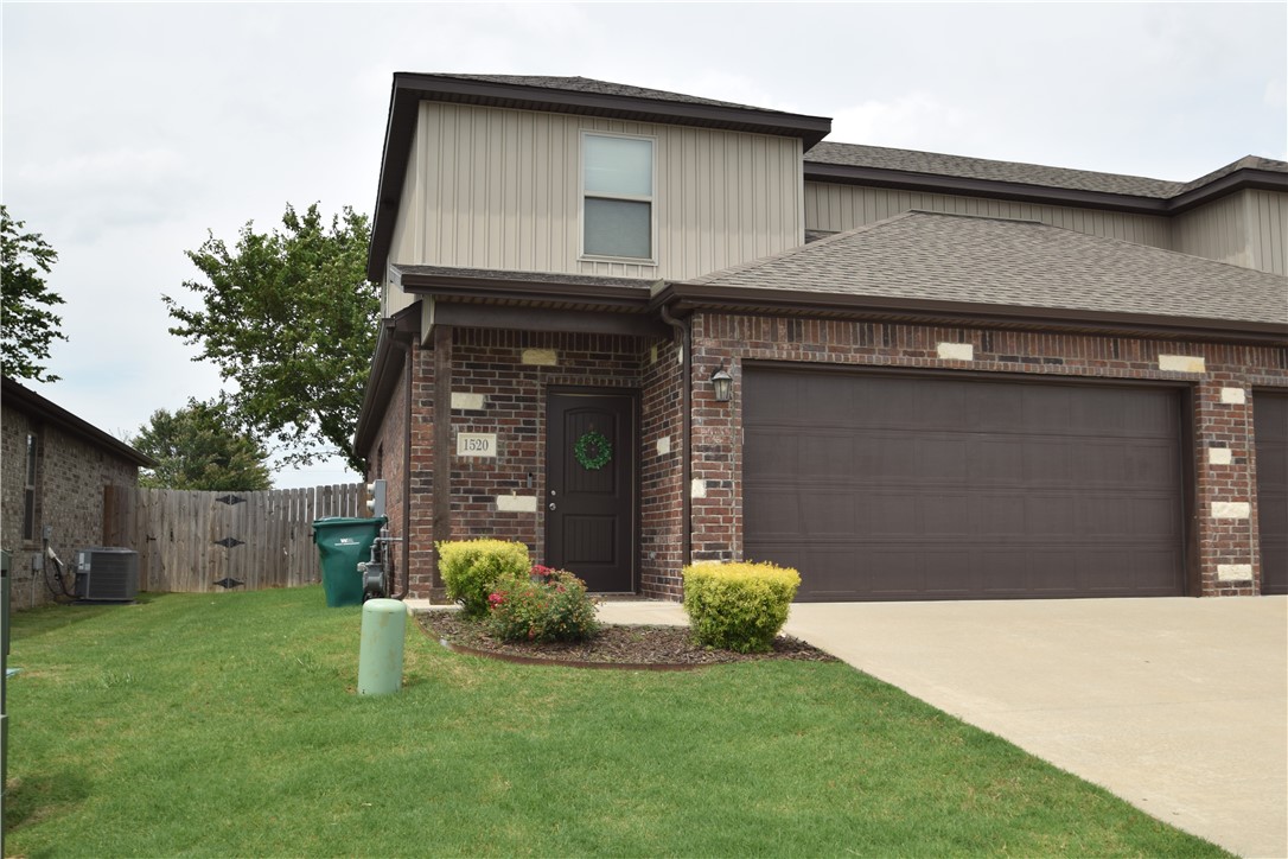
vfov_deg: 41.7
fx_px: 1127
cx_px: 644
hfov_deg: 59.5
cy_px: 430
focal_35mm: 32
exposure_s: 1/200
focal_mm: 21
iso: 100
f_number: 9
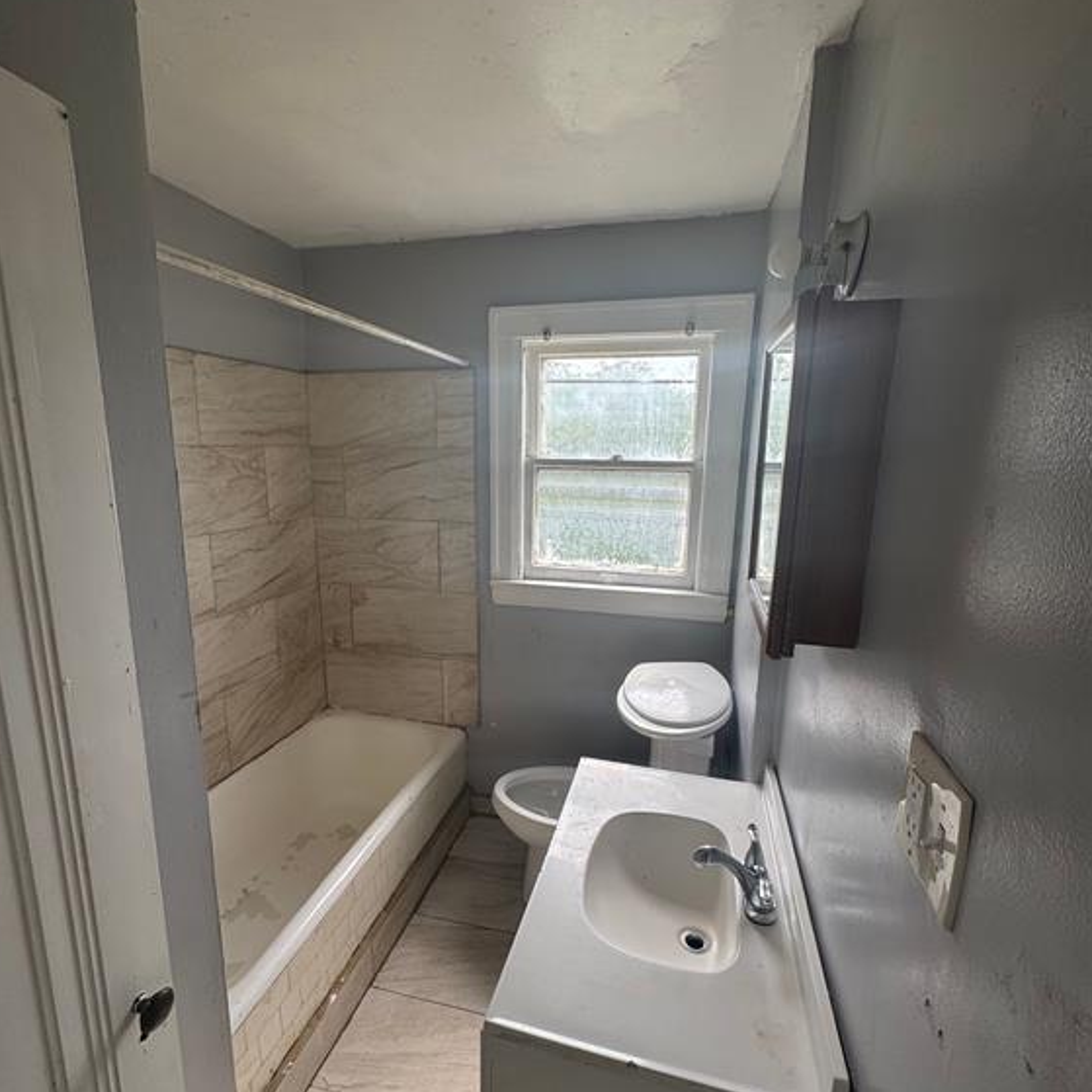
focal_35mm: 17
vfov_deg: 83.9
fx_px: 607
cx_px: 531
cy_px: 567
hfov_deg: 83.9
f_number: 2.2
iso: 40
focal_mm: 2.22
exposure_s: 1/159
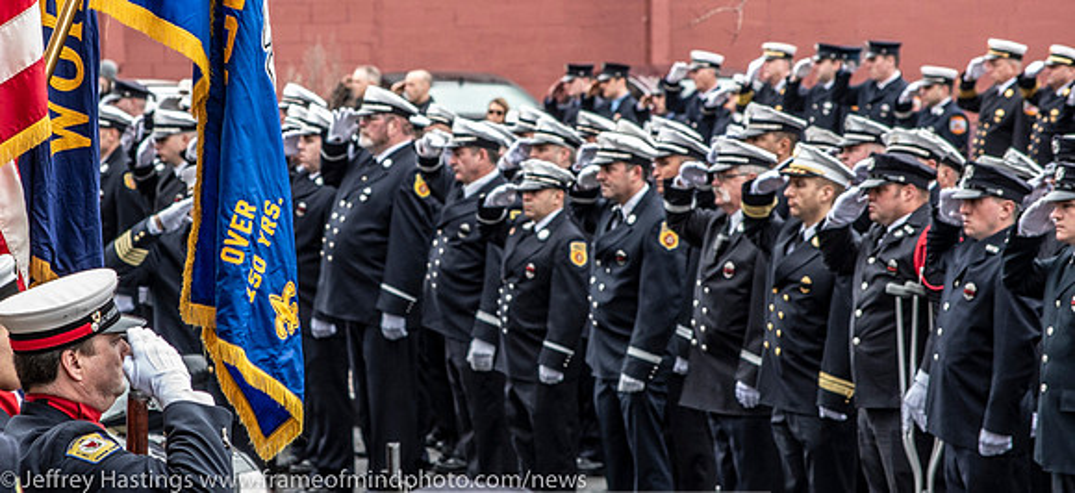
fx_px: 5358
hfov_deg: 11.5
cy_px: 182
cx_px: 433
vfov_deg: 5.3
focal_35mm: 196
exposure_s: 1/100
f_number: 10
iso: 1250
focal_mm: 100
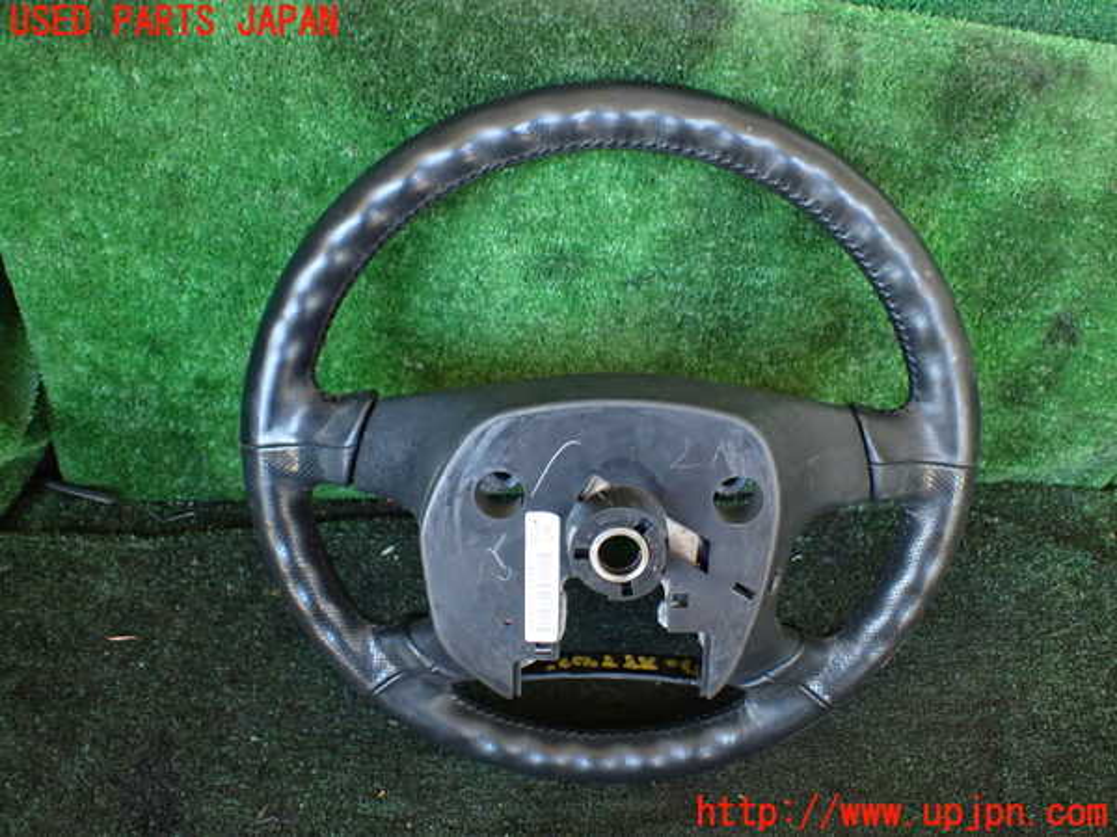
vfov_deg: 46.8
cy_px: 418
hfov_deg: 60.0
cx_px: 558
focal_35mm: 30
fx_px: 968
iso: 800
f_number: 2.3
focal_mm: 5.4
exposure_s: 1/100
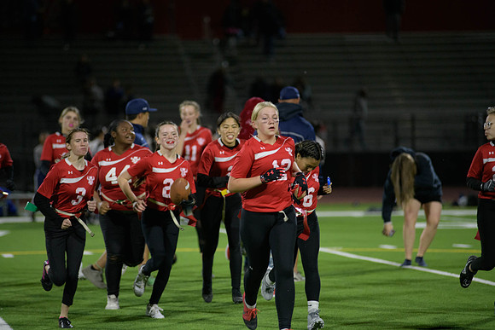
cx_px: 248
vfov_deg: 7.9
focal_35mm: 175
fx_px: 2407
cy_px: 165
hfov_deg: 11.7
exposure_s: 1/640
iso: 2800
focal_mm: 175
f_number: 2.8
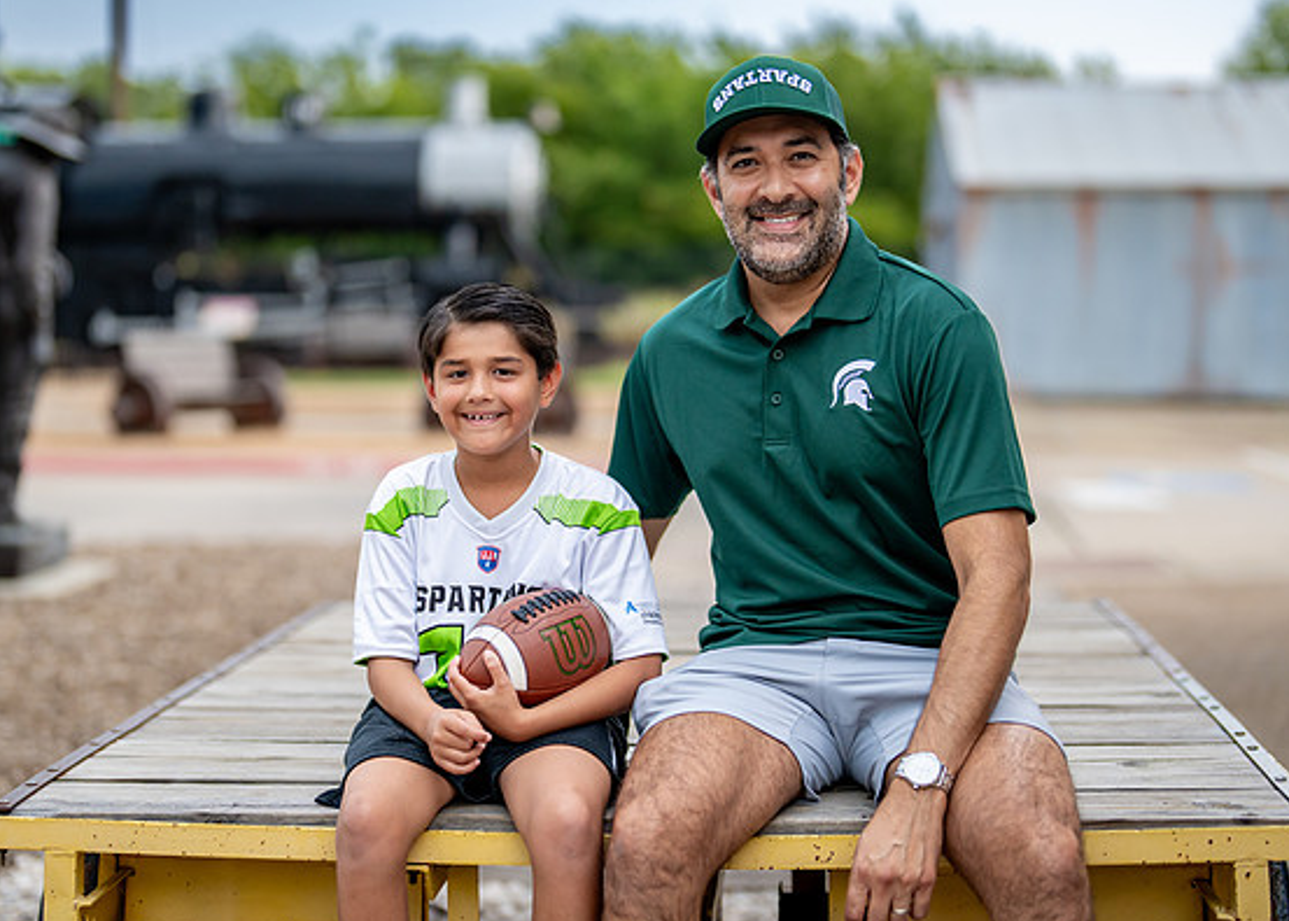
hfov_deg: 28.2
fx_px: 2563
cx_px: 610
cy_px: 481
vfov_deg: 20.4
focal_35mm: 70
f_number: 1.2
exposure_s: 1/640
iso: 500
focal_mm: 50
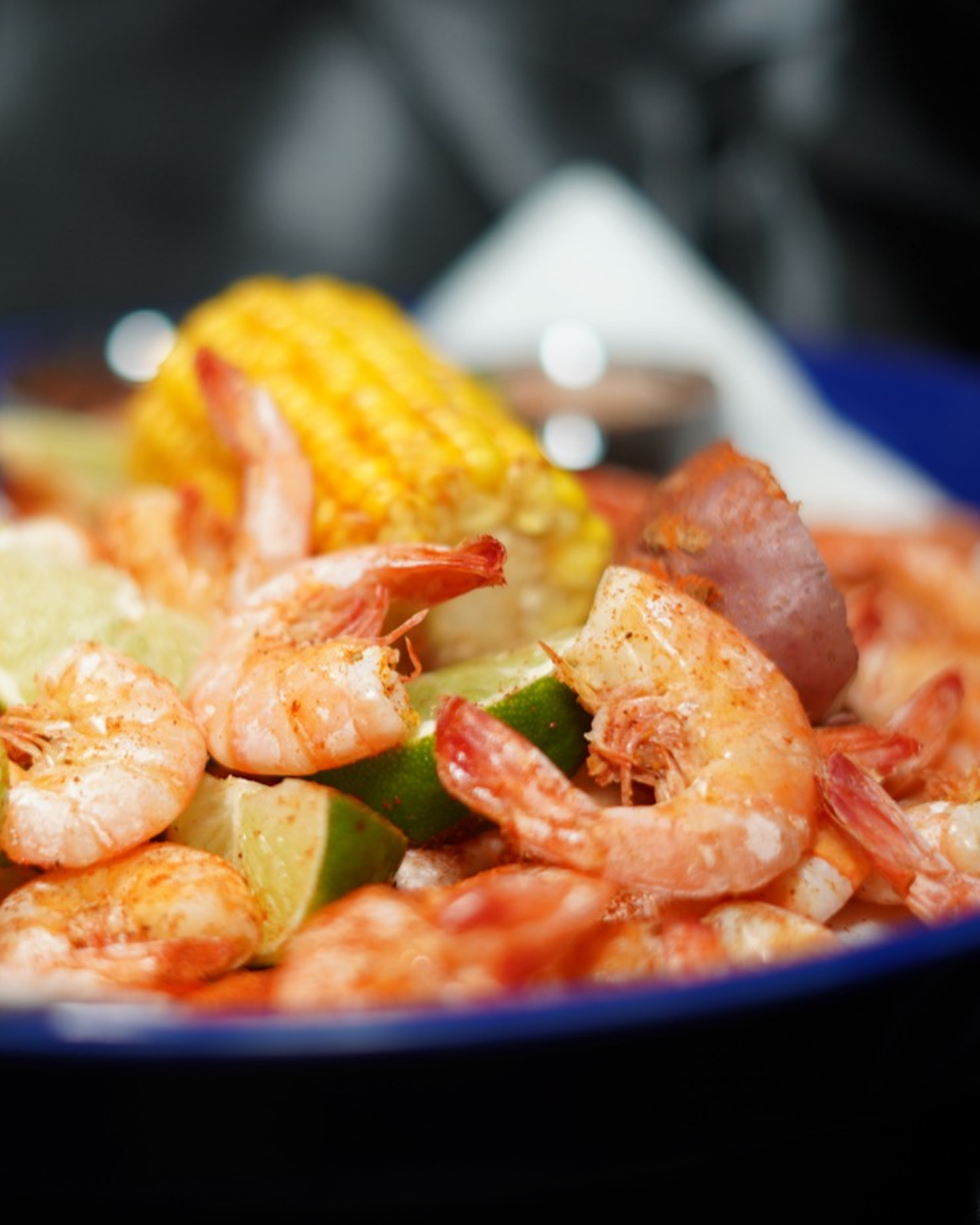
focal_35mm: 71
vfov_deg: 26.8
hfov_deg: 21.5
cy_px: 616
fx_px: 2574
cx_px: 344
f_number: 1.8
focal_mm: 50
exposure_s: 1/200
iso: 100
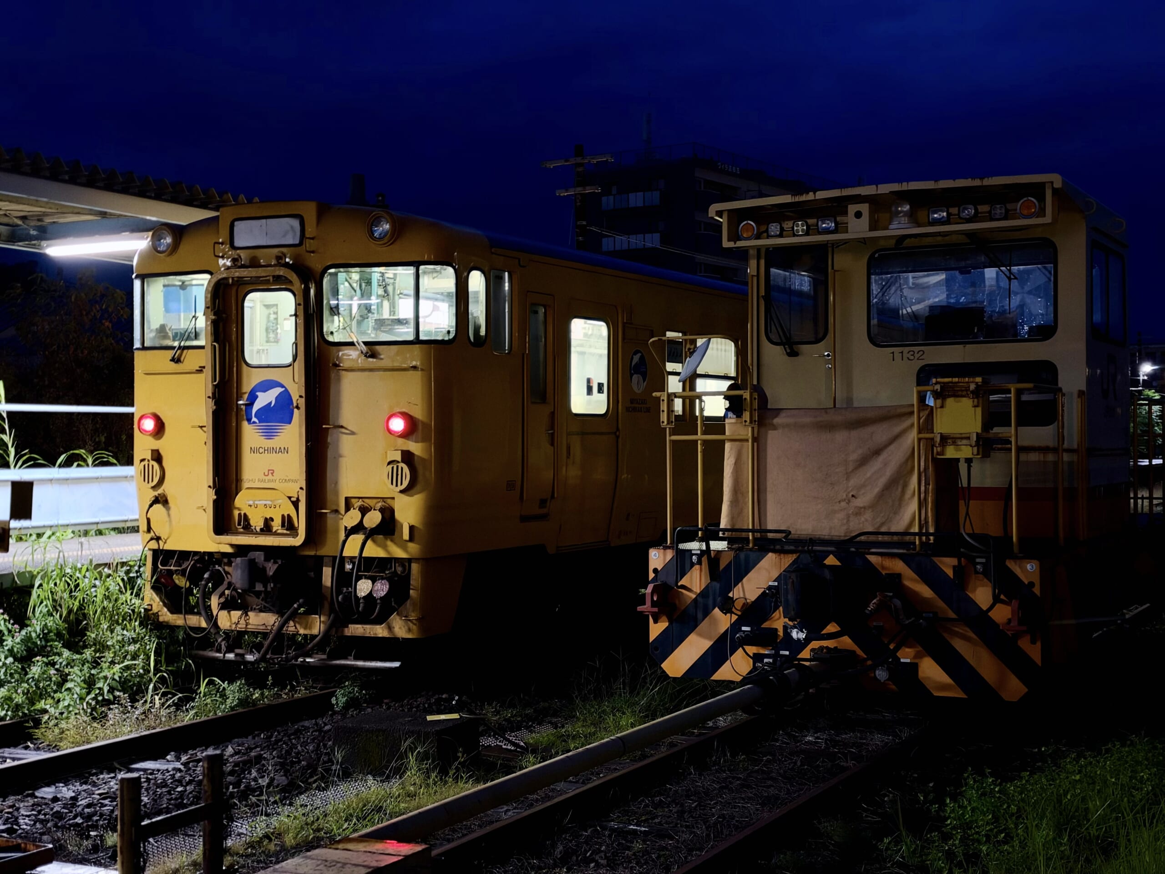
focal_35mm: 48
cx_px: 582
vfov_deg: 30.3
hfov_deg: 39.7
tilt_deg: +0.0
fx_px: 1615
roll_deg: +1.3
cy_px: 437
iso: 640
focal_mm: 6.93
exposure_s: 1/15
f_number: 1.48
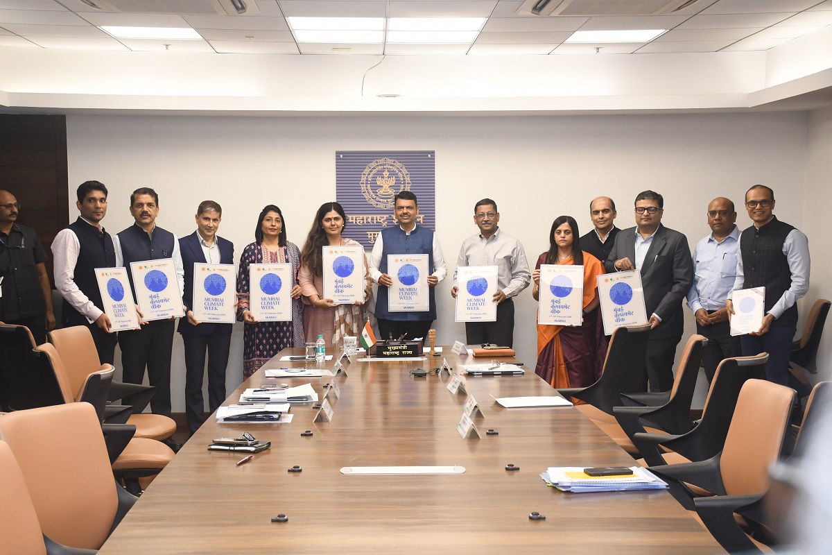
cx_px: 416
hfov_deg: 35.1
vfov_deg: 23.8
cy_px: 278
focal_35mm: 57
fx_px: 1317
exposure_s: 1/125
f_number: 5.6
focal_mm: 38
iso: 1250
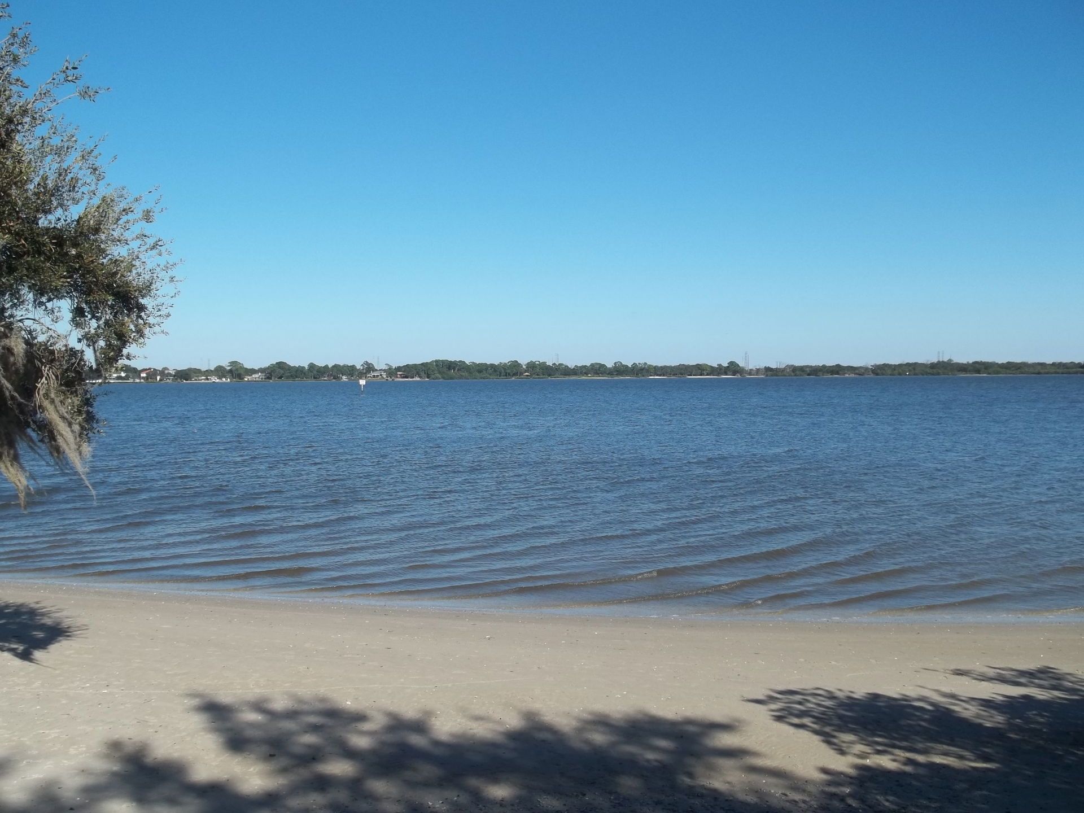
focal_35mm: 33
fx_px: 1033
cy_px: 406
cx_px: 542
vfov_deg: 42.9
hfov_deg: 55.4
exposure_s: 1/200
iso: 64
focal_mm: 5.9
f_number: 8
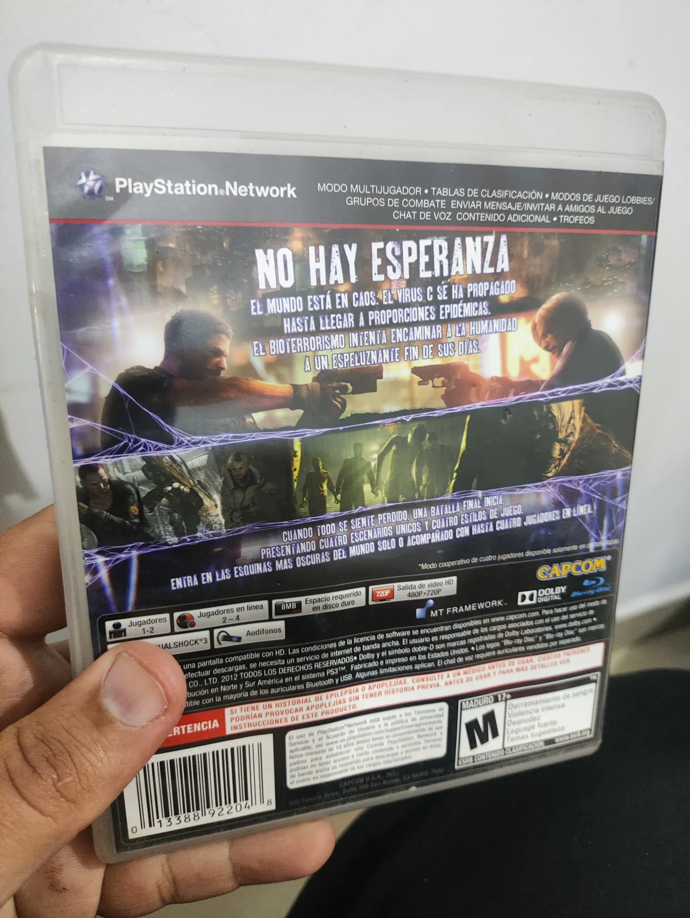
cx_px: 345
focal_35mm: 24
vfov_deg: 71.6
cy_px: 459
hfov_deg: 56.9
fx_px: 637
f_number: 1.8
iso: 1140
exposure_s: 1/24
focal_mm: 4.68
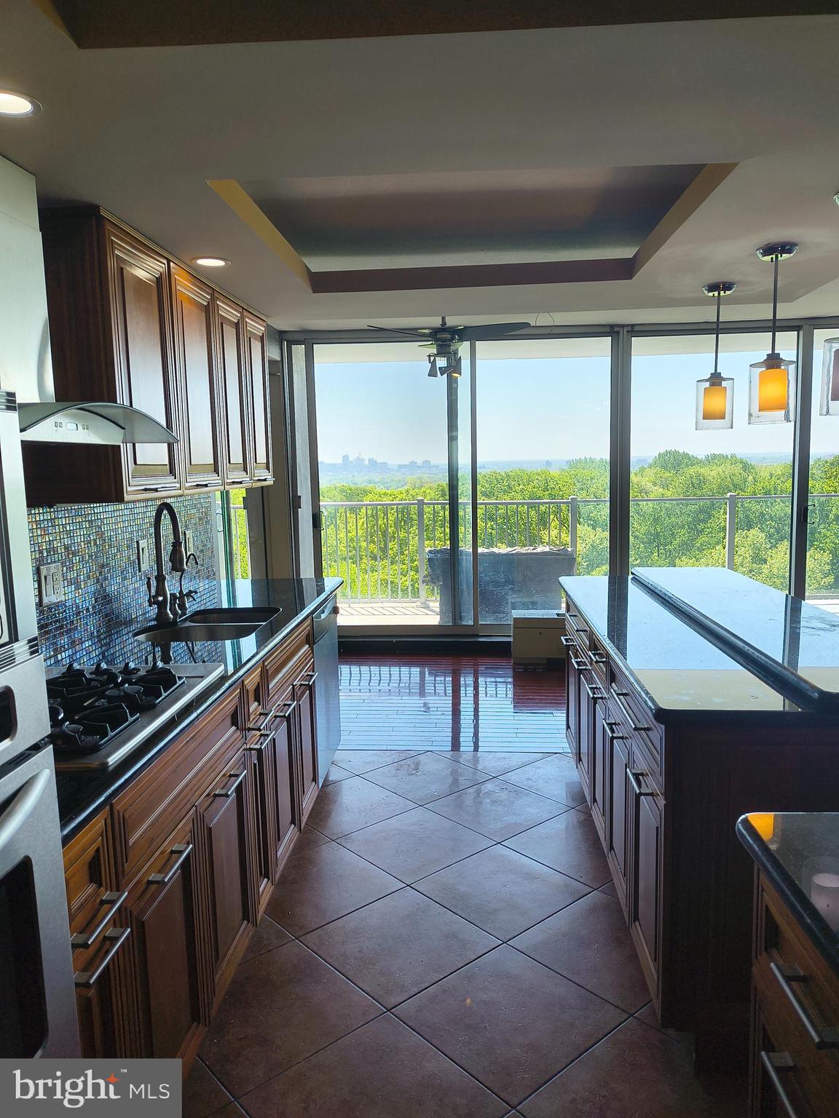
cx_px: 420
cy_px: 559
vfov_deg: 69.4
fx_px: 808
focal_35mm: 25
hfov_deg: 54.9
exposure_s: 1/163
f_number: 1.7
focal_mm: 4.68
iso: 100
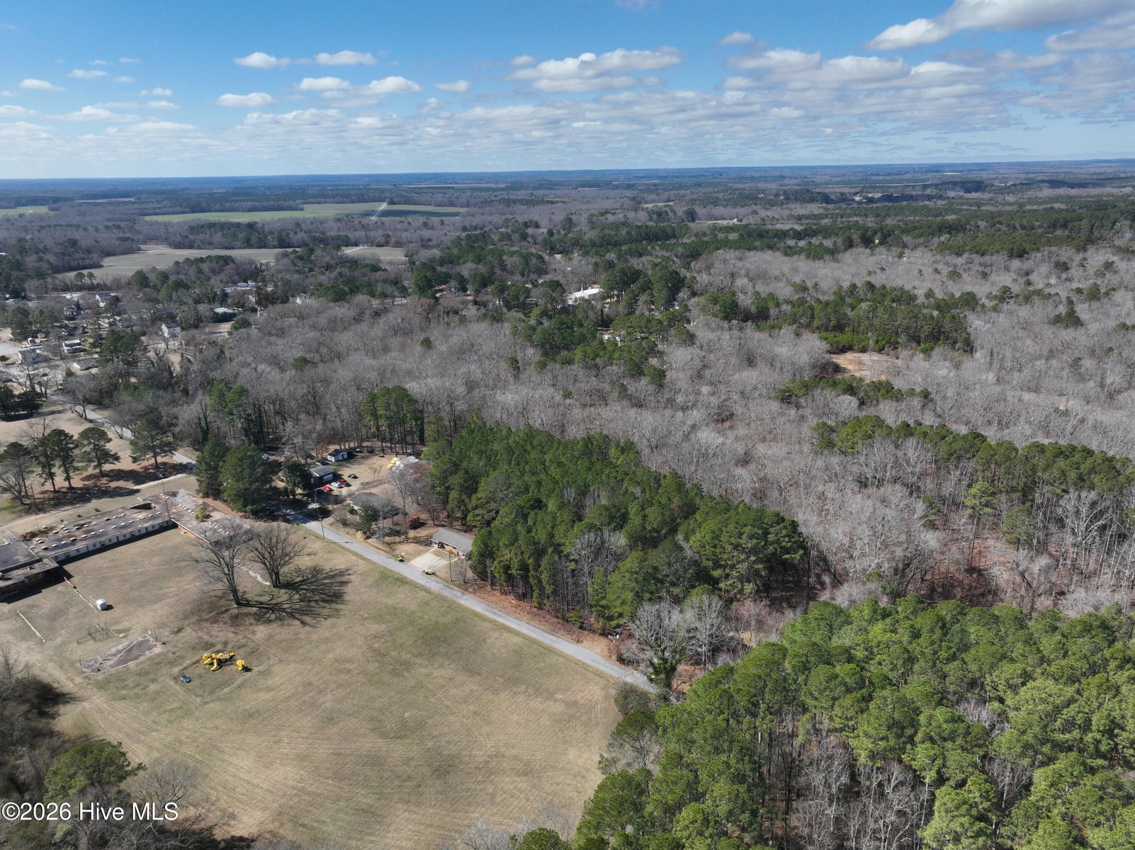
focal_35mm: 24
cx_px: 568
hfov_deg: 71.6
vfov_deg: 56.8
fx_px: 787
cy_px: 425
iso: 100
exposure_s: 1/200
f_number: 10
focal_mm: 12.29
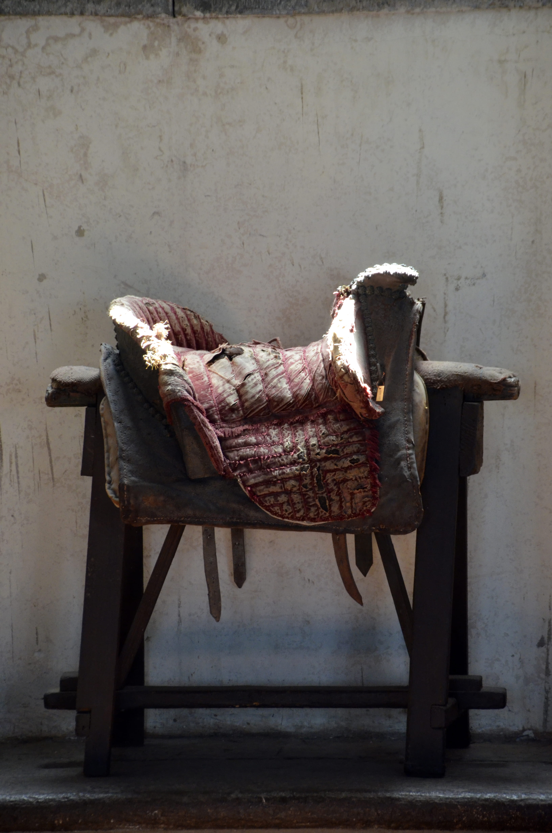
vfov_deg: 8.9
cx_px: 276
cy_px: 416
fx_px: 5371
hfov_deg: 5.9
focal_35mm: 232
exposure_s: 1/100
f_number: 6
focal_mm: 155
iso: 1600
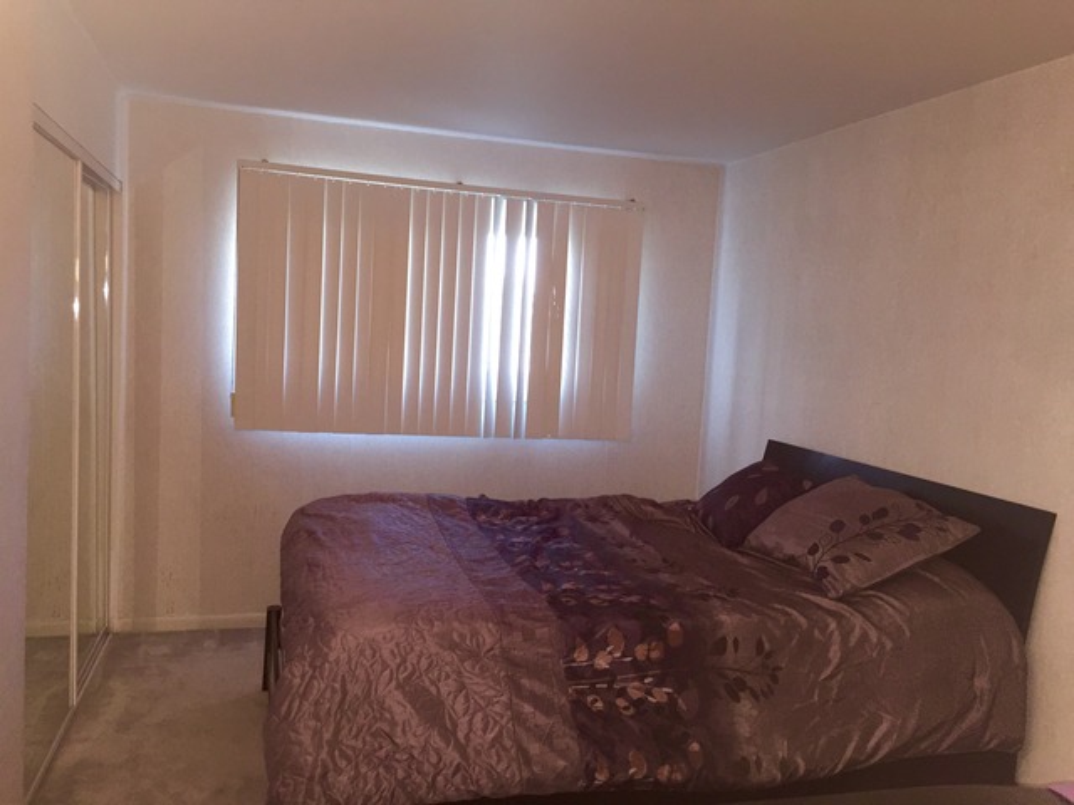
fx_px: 900
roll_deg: -3.1
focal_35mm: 29
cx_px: 537
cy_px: 402
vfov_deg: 48.2
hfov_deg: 61.7
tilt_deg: -4.5
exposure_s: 1/24
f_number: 2.2
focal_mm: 4.15
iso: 160
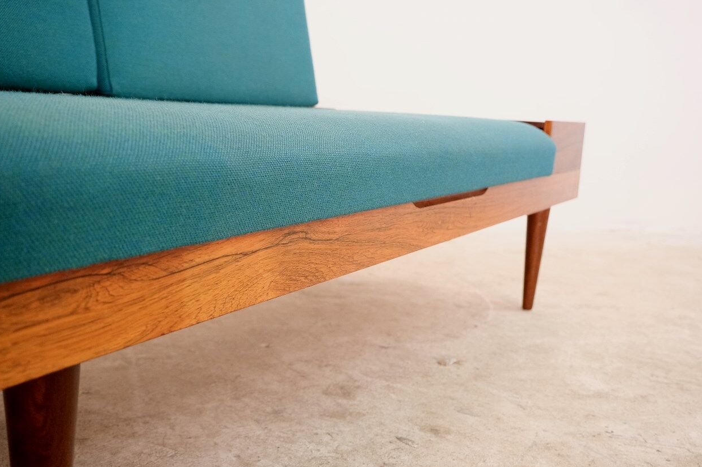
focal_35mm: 36
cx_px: 355
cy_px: 239
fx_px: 702
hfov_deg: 53.1
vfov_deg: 36.9
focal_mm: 23.5
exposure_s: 1/34
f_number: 4
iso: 2000
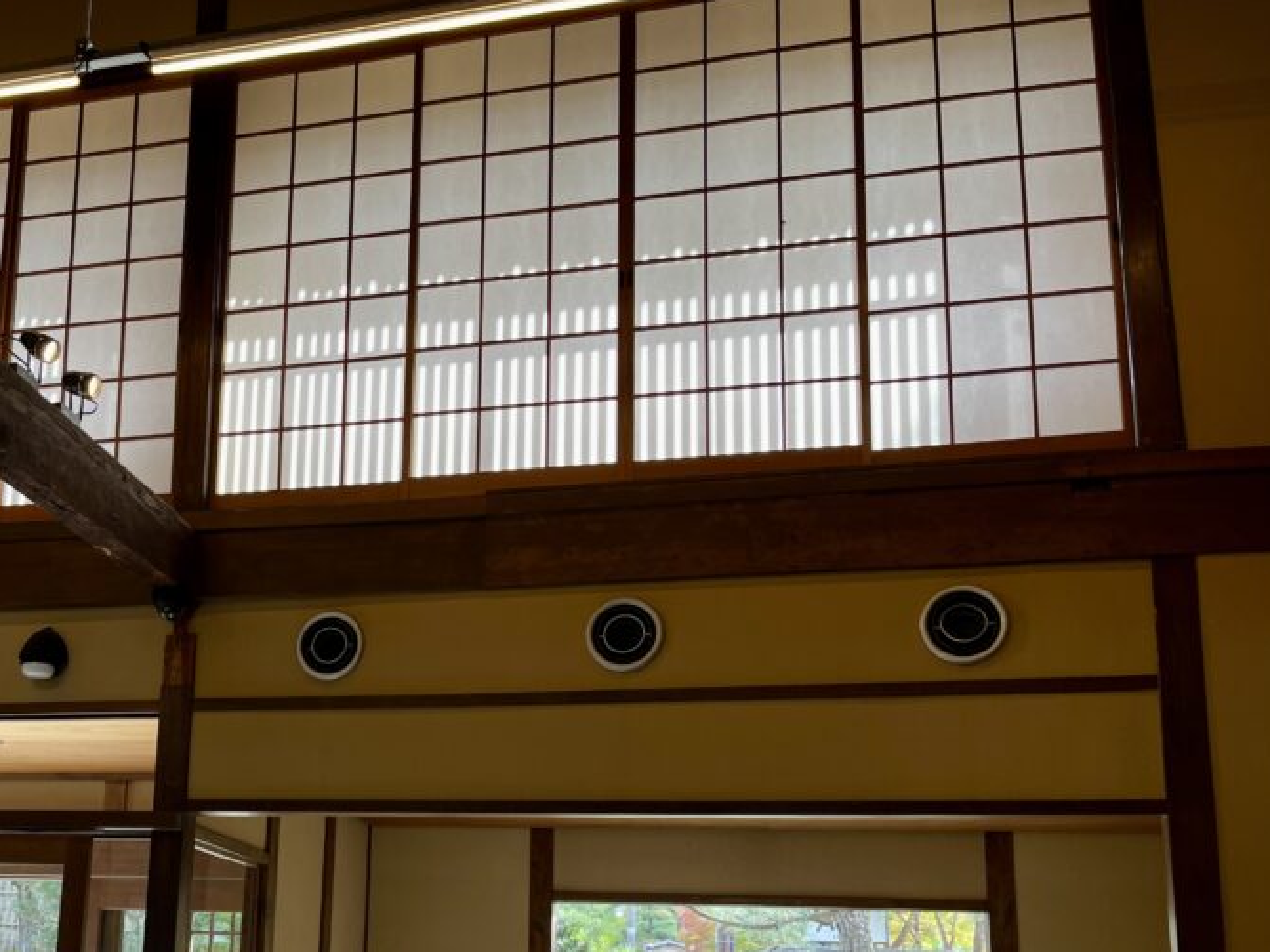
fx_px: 1467
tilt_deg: +10.7
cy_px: 727
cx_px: 318
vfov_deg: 35.1
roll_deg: -2.2
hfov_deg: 45.2
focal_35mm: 40
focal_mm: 5.1
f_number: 1.6
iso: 32
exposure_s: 1/122
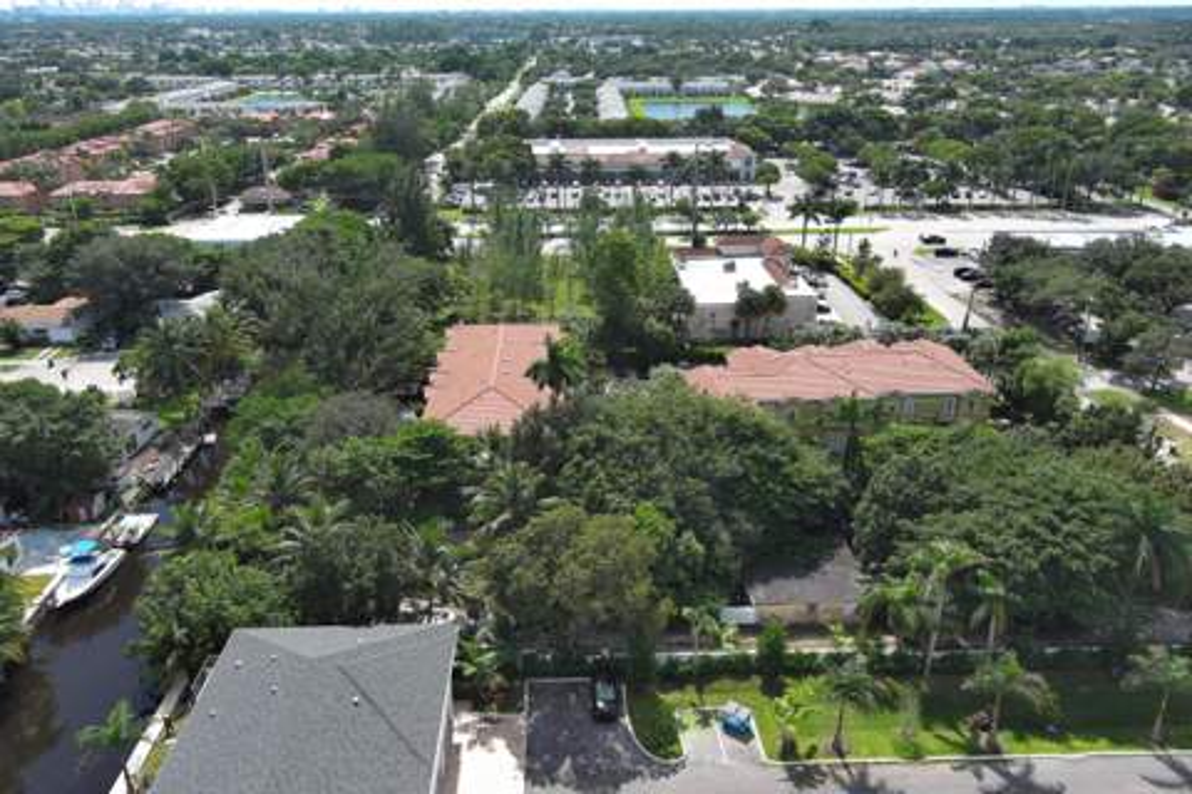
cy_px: 397
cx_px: 596
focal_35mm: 29
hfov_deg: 63.7
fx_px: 960
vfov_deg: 45.0
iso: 100
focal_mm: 10.57
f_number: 2.8
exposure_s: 1/867
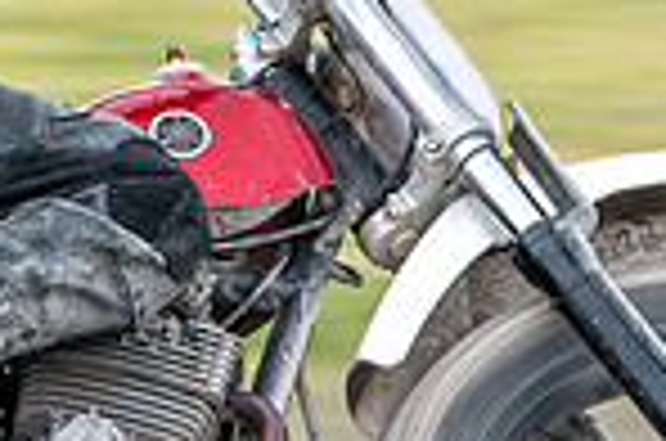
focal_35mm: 1202
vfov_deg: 1.1
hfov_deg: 1.7
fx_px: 22189
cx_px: 125
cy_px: 164
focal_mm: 200
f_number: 8
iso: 200
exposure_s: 1/200
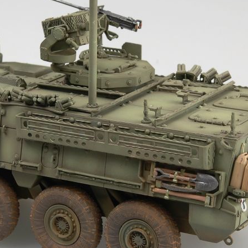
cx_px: 79
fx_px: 1313
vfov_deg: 10.8
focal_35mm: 162
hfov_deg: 10.8
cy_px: 121
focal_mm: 55
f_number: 14
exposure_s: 1/250
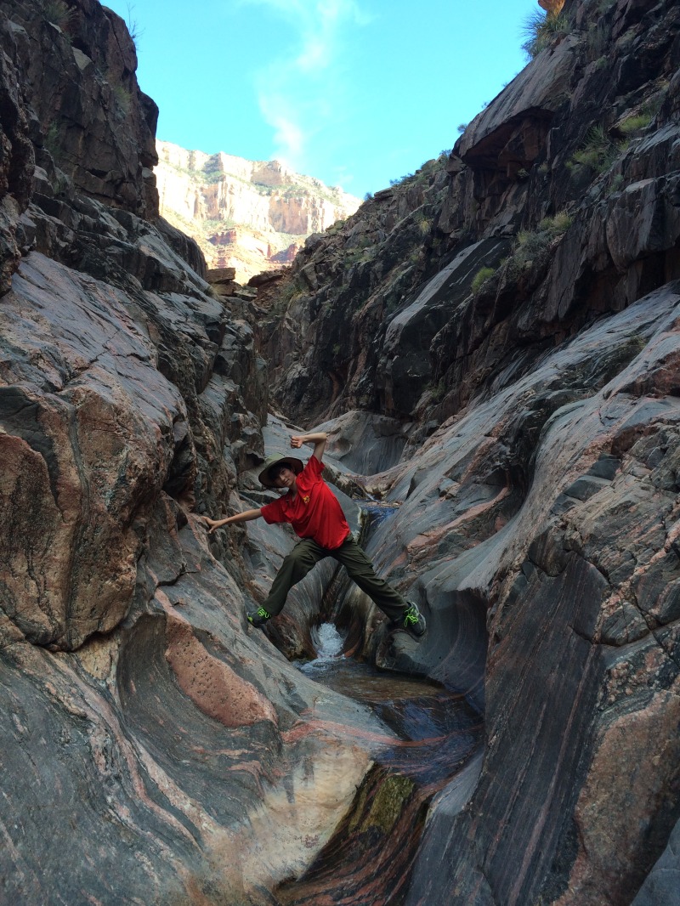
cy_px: 453
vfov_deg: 61.6
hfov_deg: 48.2
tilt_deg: +3.3
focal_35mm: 29
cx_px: 340
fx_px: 759
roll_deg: -0.4
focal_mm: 4.15
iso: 32
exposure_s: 1/247
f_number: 2.2
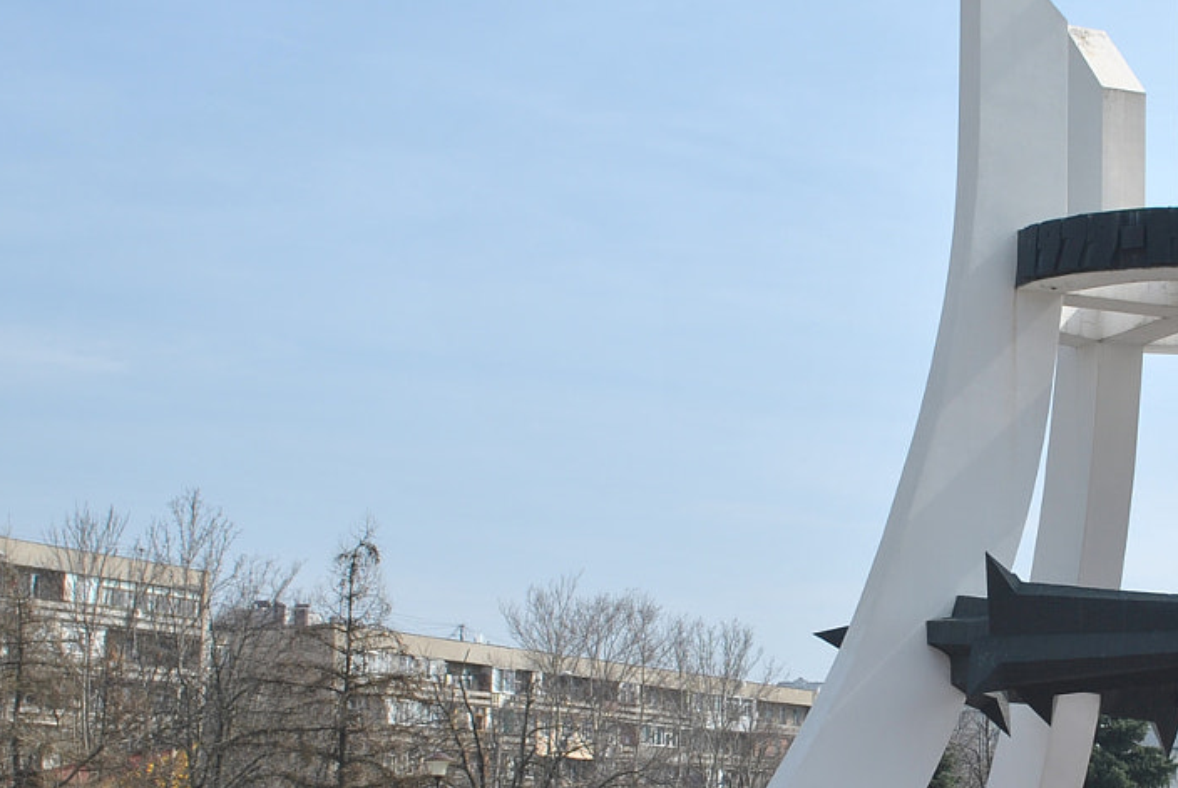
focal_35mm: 75
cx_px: 994
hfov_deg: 26.3
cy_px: 466
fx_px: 2457
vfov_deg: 18.2
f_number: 6.3
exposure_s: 1/125
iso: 100
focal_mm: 22
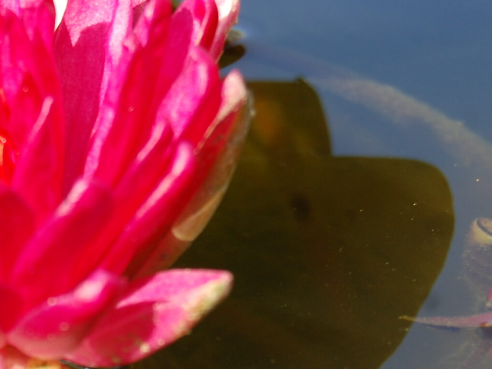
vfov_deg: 7.8
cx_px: 42
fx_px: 2686
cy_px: 276
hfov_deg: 10.4
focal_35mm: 189
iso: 200
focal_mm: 52
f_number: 7.1
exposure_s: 1/200
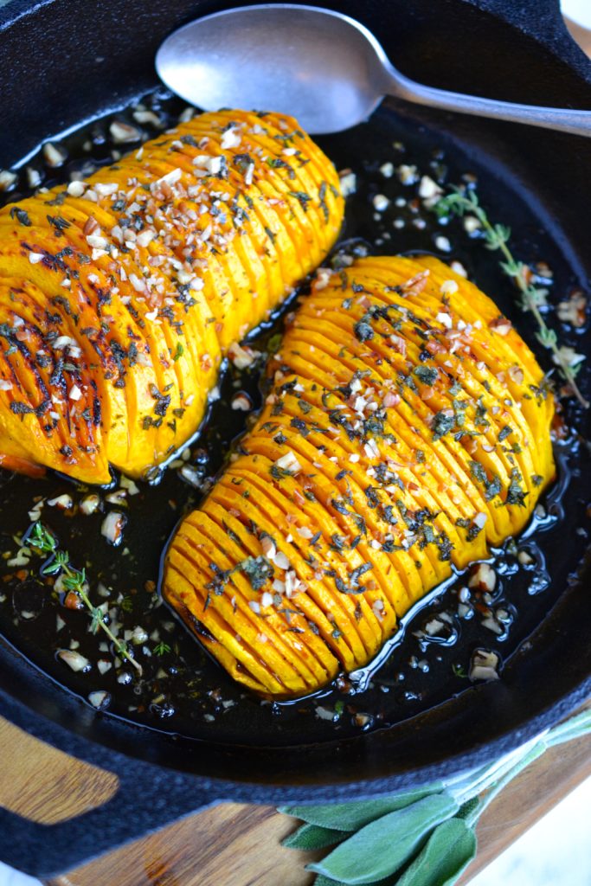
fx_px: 1477
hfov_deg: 22.6
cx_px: 296
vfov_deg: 33.4
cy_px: 443
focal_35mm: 60
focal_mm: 40
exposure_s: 1/60
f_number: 3
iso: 1000
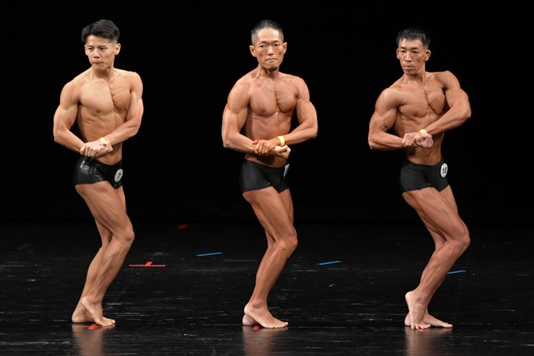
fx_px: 4244
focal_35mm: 286
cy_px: 174
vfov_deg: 4.8
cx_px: 279
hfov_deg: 7.2
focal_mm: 180
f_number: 5.6
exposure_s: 1/400
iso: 2500
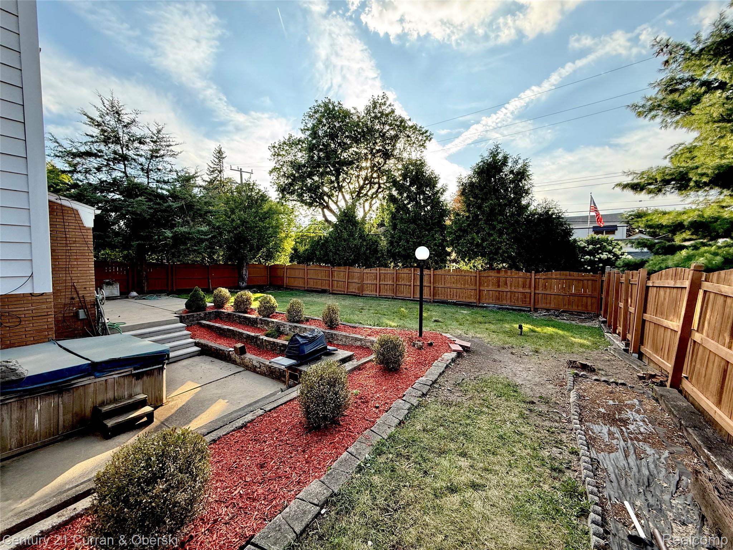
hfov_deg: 102.1
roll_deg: +0.0
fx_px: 296
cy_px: 275
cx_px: 366
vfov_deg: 85.7
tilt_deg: -3.6
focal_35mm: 14
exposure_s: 1/313
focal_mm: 2.22
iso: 64
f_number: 2.2
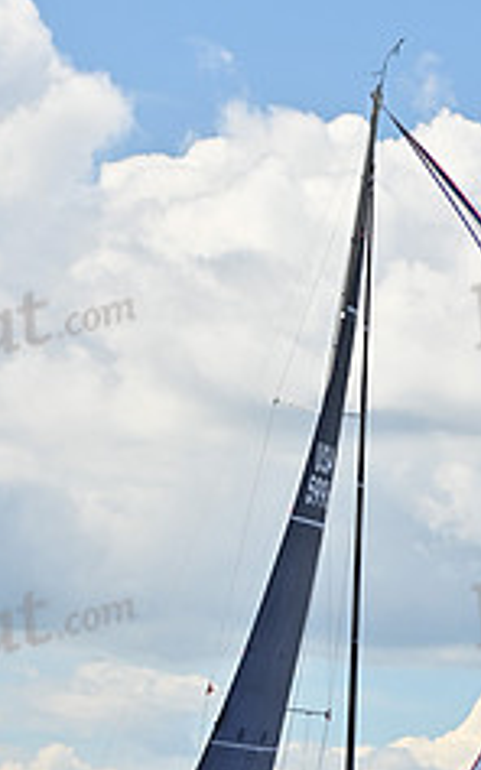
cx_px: 304
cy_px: 780
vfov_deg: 9.7
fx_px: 4512
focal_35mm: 215
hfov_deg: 6.1
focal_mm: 86
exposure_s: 1/2500
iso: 250
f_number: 3.2
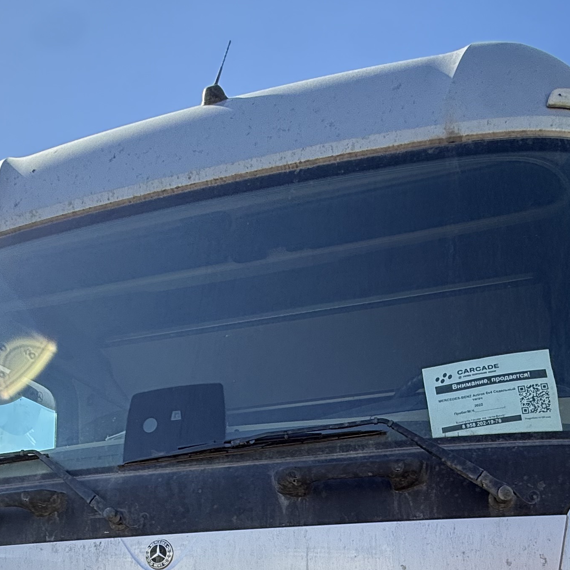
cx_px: 293
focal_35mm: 37
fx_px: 689
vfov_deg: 37.7
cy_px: 623
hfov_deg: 44.9
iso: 64
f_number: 2.2
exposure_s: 1/820
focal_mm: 2.22
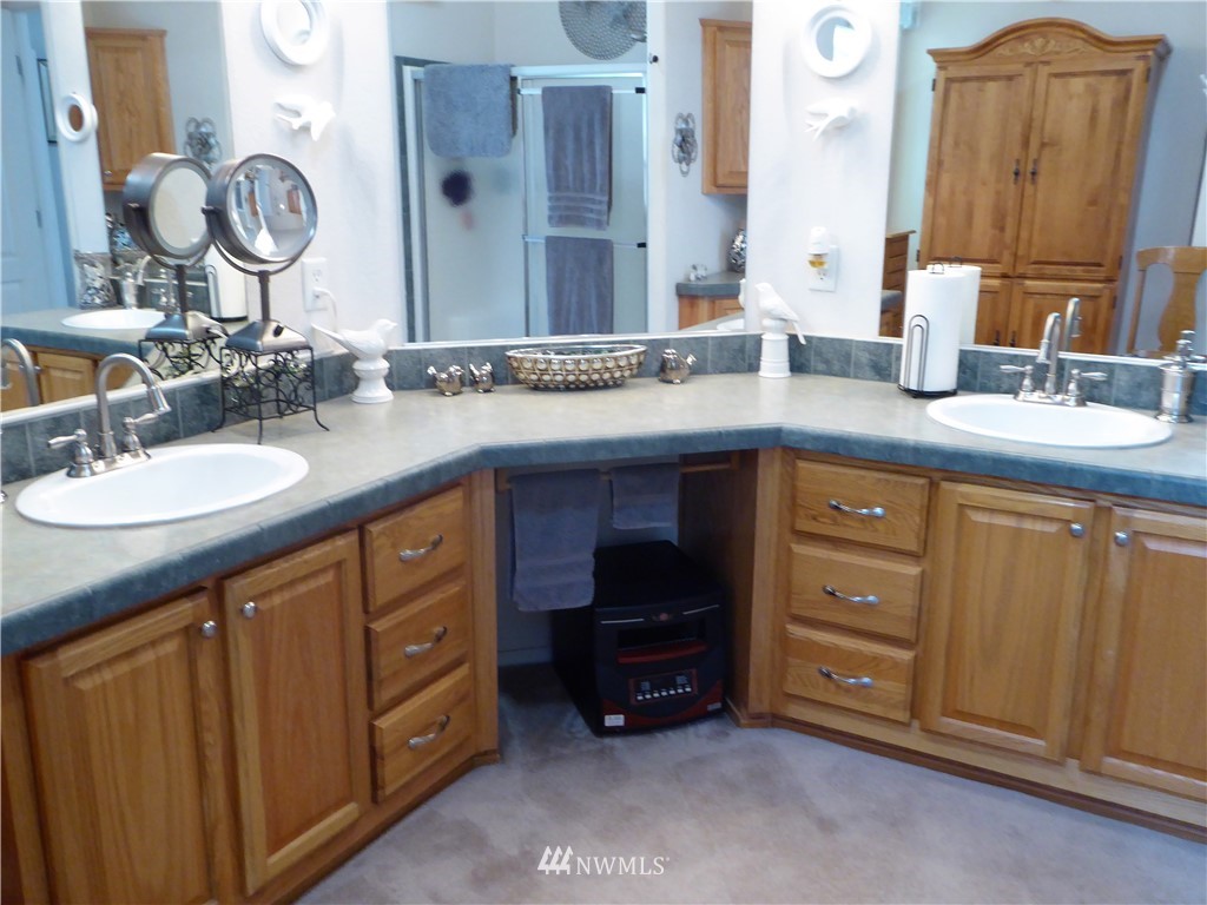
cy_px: 452
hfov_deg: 56.8
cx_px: 604
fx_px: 1116
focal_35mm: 32
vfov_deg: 44.2
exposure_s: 1/20
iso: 400
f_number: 3.5
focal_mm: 5.4
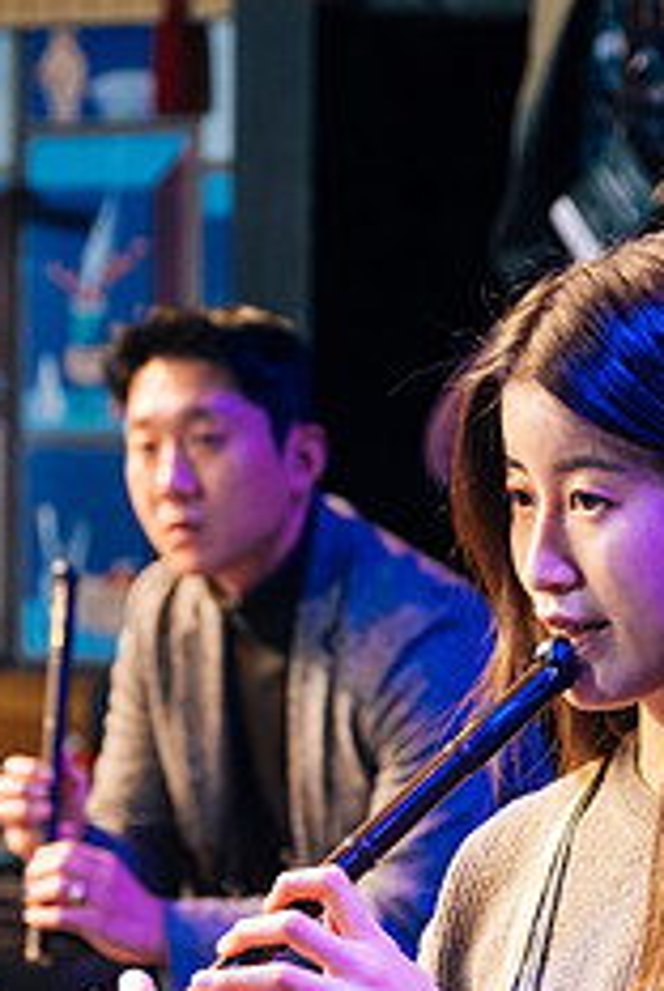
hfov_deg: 8.6
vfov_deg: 12.7
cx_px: 375
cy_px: 842
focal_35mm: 160
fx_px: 4413
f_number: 3.2
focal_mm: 55
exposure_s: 1/250
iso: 1600
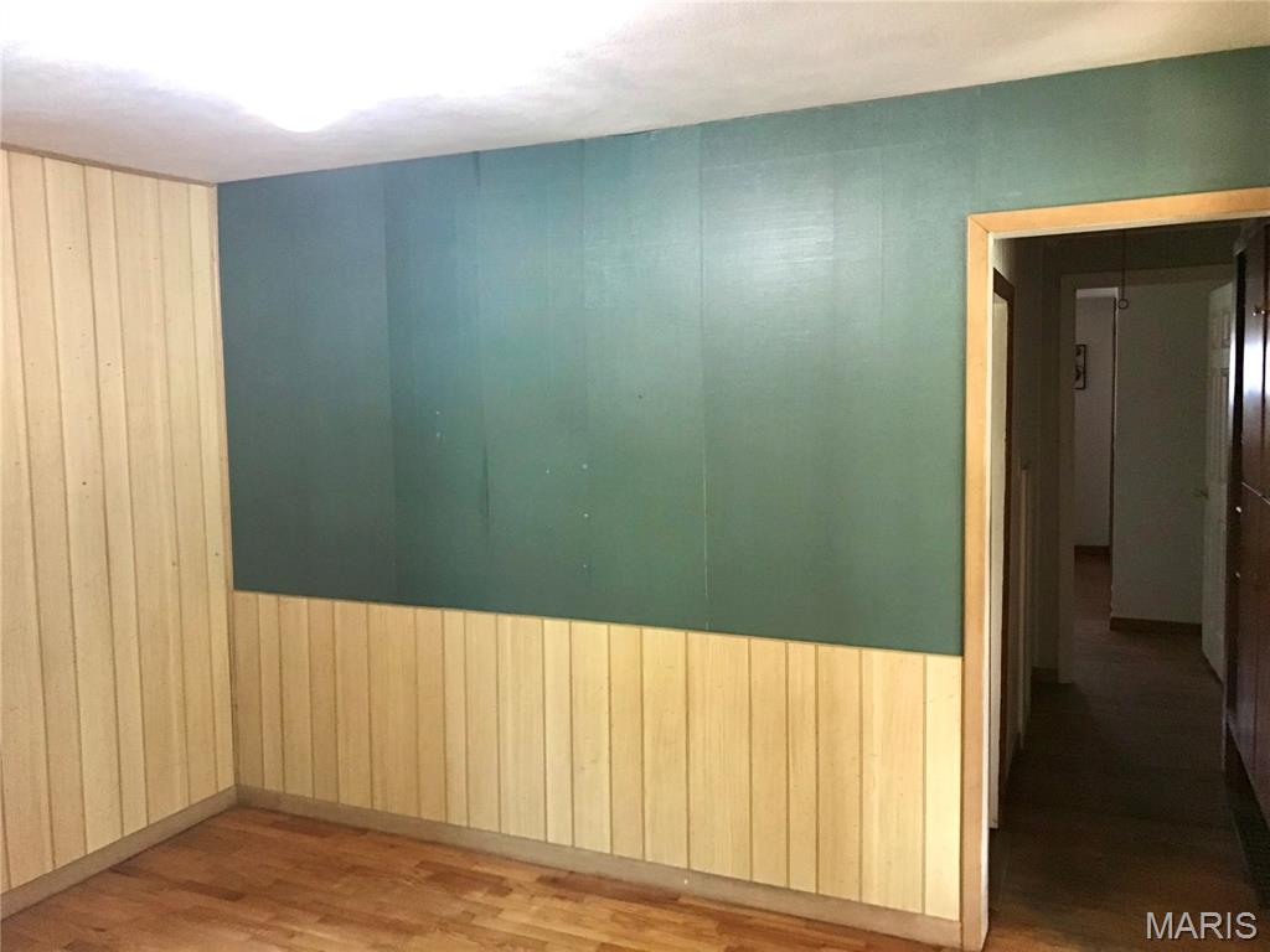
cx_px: 635
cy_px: 476
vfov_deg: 49.7
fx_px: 1027
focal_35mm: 28
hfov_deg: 63.4
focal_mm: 3.99
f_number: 1.8
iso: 200
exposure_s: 1/30
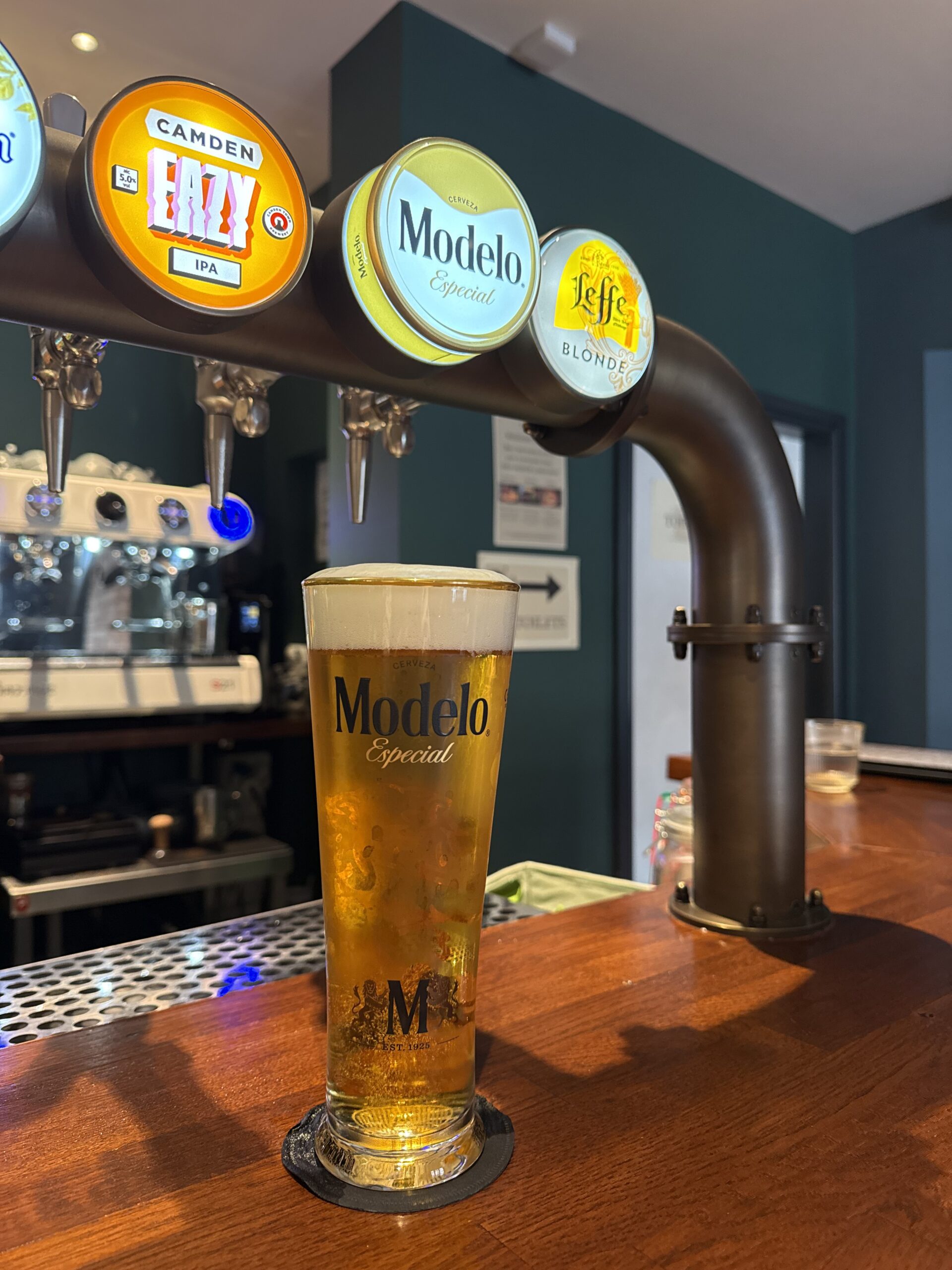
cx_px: 476
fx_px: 880
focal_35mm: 24
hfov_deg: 56.8
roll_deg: -0.2
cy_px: 635
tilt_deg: +1.4
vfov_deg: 71.6
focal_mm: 6.76
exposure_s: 1/50
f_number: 1.78
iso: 500
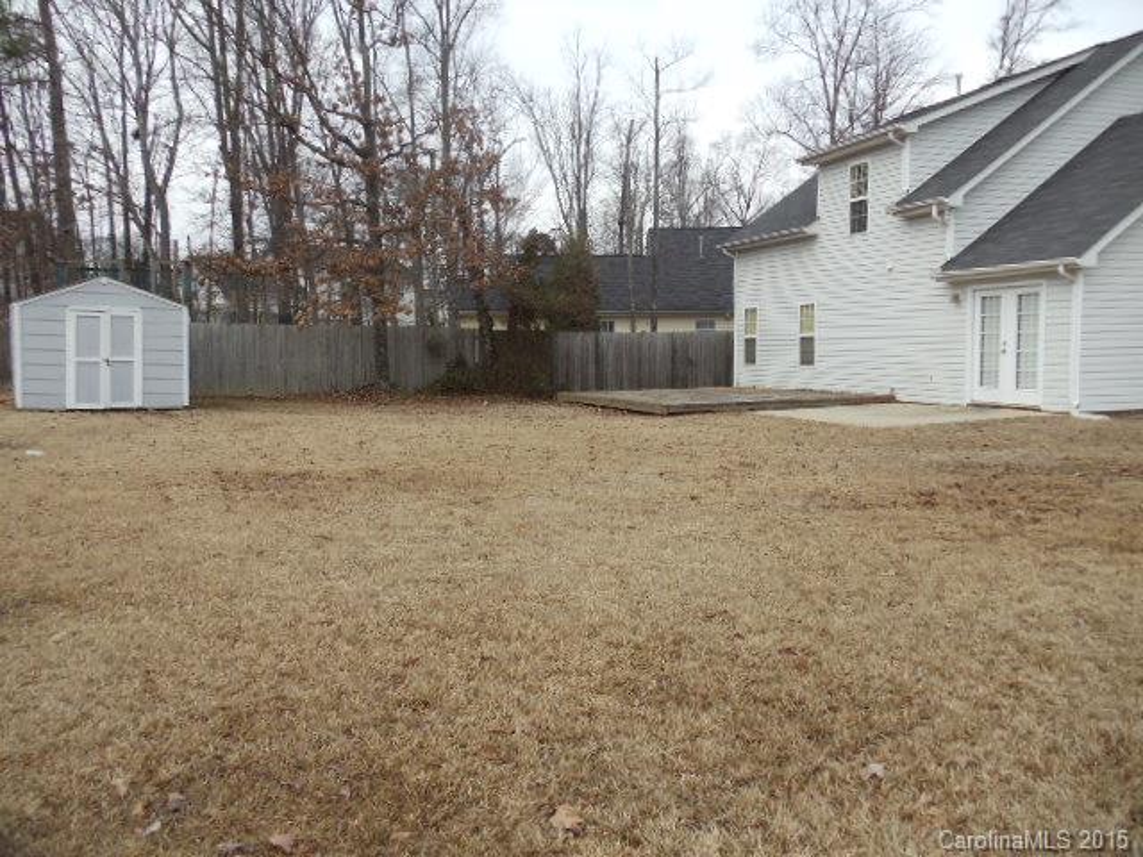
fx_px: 1453
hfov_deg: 42.9
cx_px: 572
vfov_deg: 32.9
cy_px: 428
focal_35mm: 44
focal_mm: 6
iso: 100
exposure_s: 1/160
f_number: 7.1
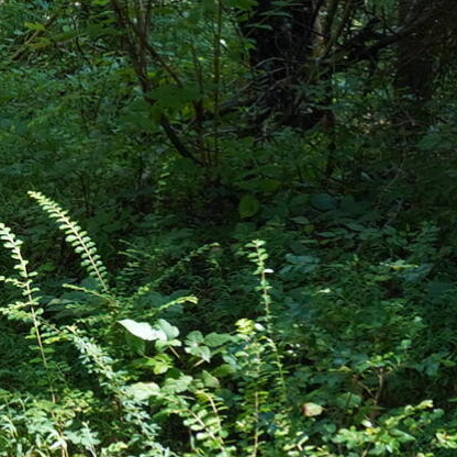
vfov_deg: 11.7
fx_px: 2196
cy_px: -81
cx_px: -380
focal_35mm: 147
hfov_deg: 11.0
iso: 320
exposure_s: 1/160
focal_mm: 16
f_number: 4
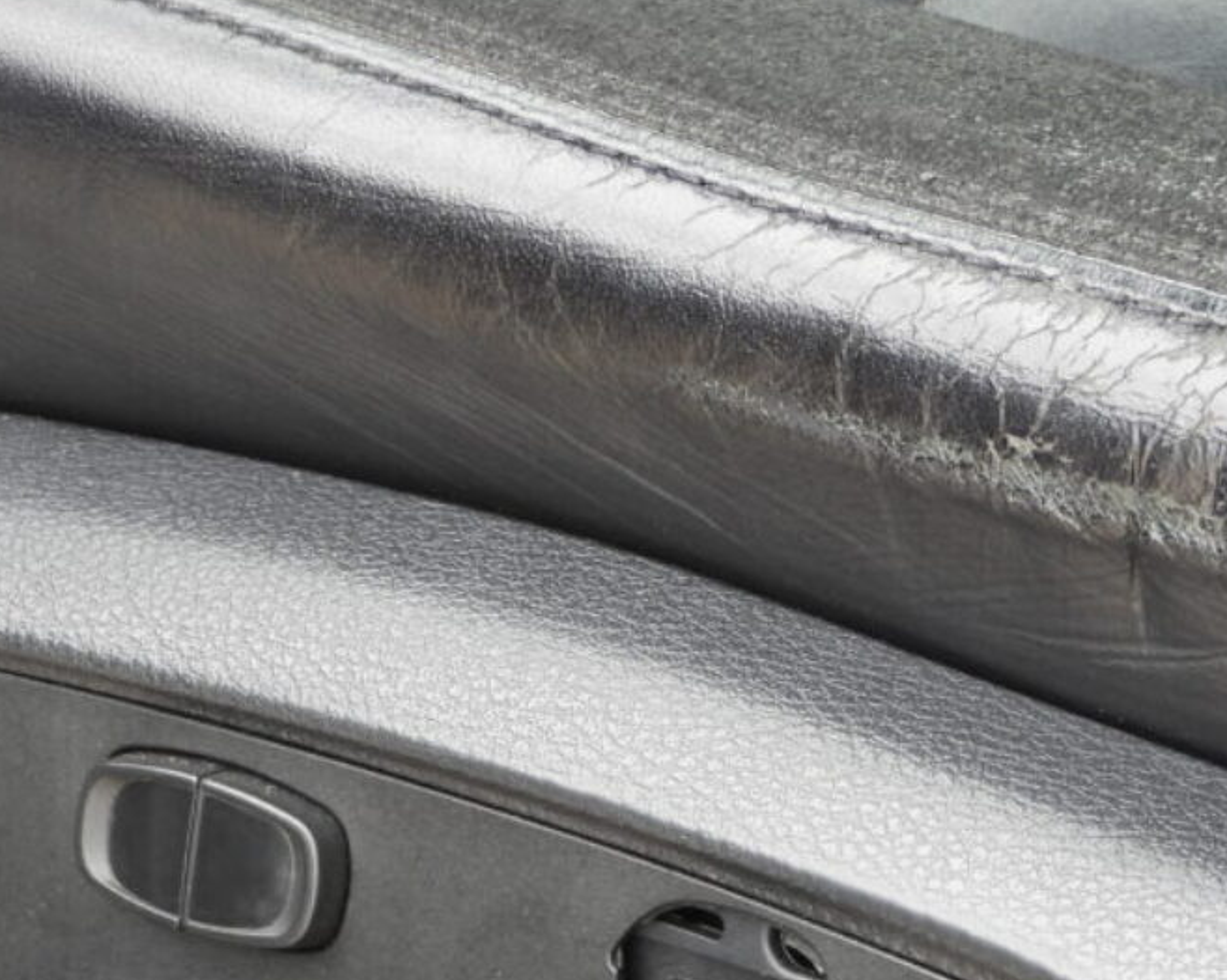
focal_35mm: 250
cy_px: 771
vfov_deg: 6.2
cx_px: 142
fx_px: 9075
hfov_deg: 7.7
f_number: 4
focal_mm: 18.9
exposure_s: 1/60
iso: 100
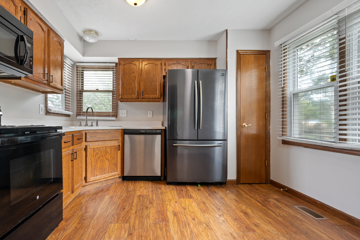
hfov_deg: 89.1
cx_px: 147
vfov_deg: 67.4
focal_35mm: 18
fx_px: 180
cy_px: 124
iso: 1250
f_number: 9
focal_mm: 15
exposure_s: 1/15
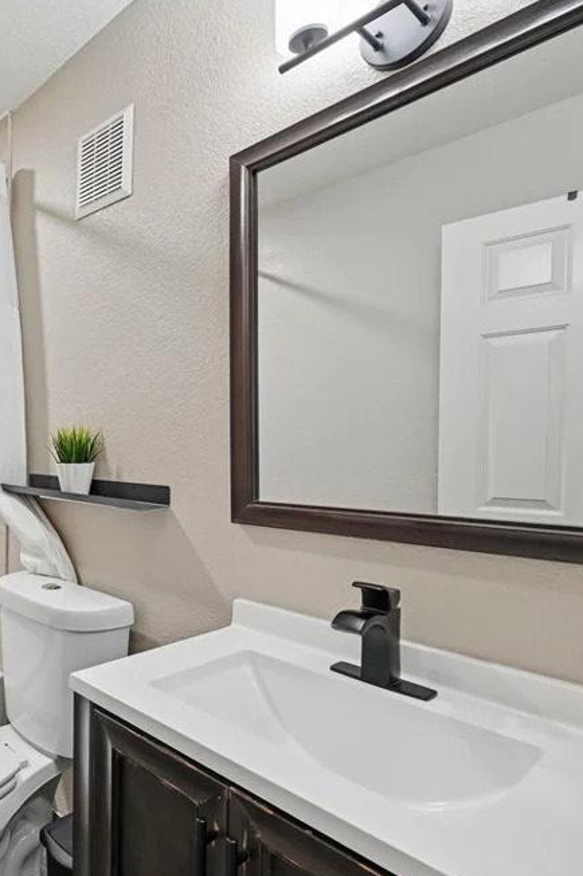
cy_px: 449
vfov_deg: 78.6
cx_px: 15
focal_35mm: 22
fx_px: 535
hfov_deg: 48.3
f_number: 9
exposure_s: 1/125
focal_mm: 14
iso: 800
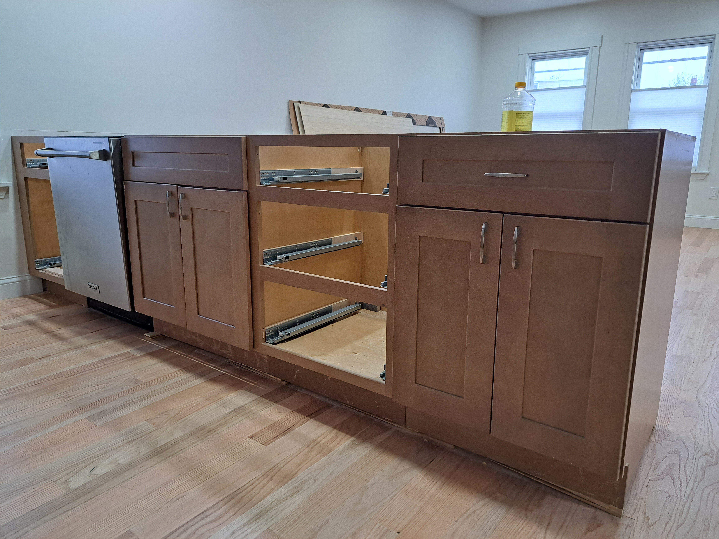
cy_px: 270
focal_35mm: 24
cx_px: 360
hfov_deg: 71.6
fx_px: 498
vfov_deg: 56.8
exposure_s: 1/60
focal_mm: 5.23
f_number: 1.8
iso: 160
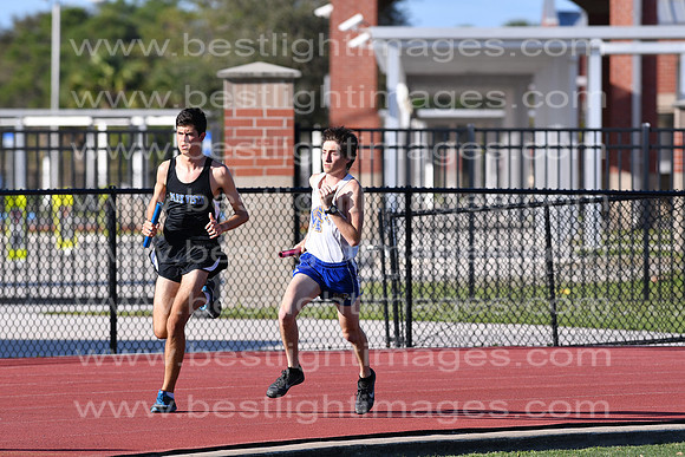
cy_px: 228
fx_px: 8564
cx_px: 342
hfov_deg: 4.6
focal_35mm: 450
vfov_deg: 3.1
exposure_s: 1/2000
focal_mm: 300
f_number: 5.6
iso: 320
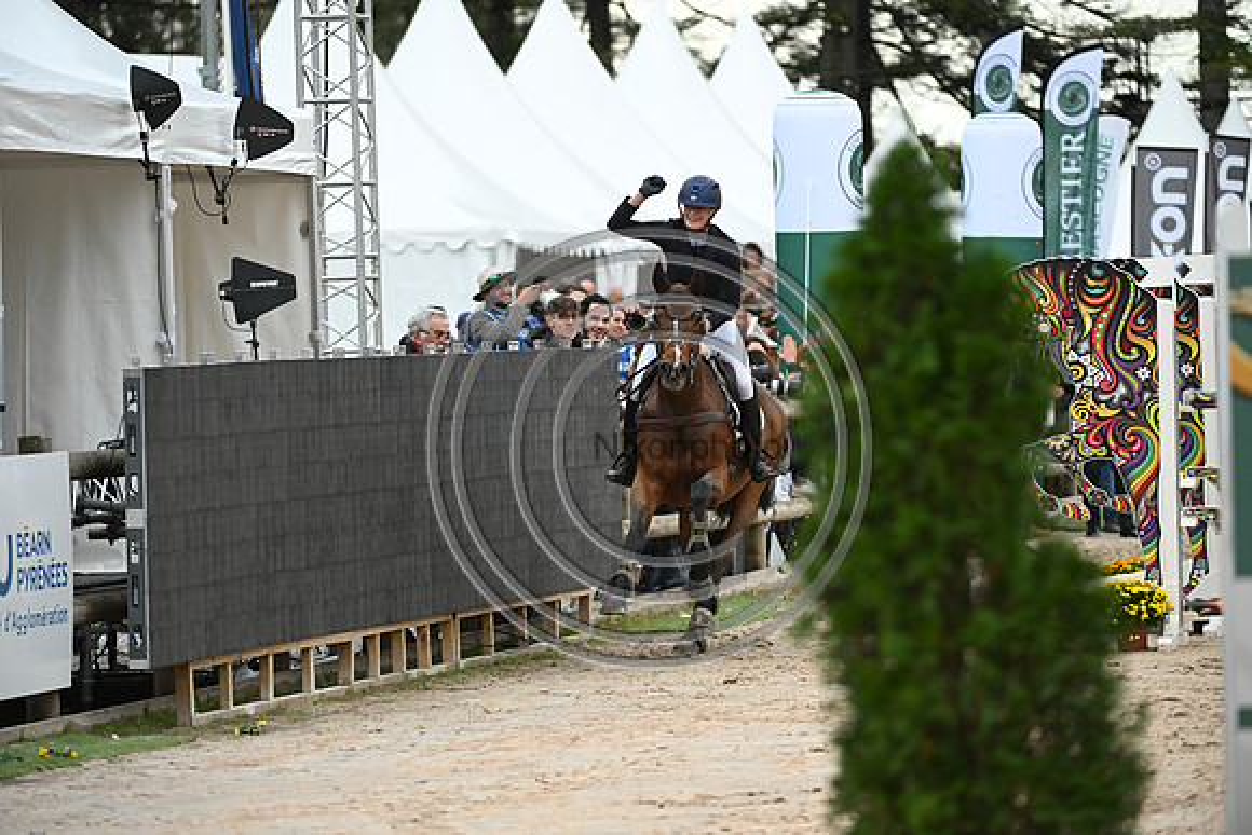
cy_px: 418
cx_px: 626
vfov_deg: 6.2
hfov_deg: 9.4
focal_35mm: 220
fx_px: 7653
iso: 1800
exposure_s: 1/1250
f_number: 4.5
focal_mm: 220
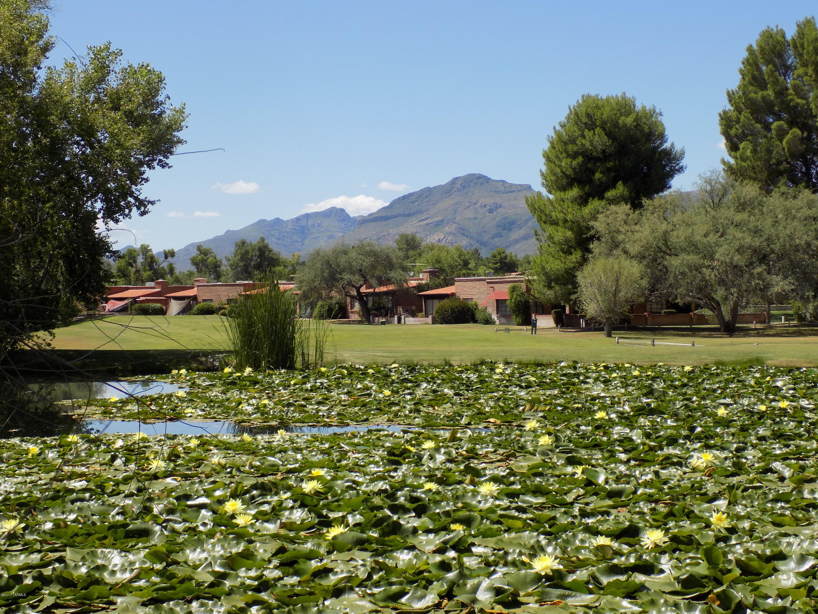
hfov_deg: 29.8
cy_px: 307
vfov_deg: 22.6
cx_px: 409
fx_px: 1536
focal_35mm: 65
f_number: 4.1
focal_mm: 11.5
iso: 80
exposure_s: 1/640
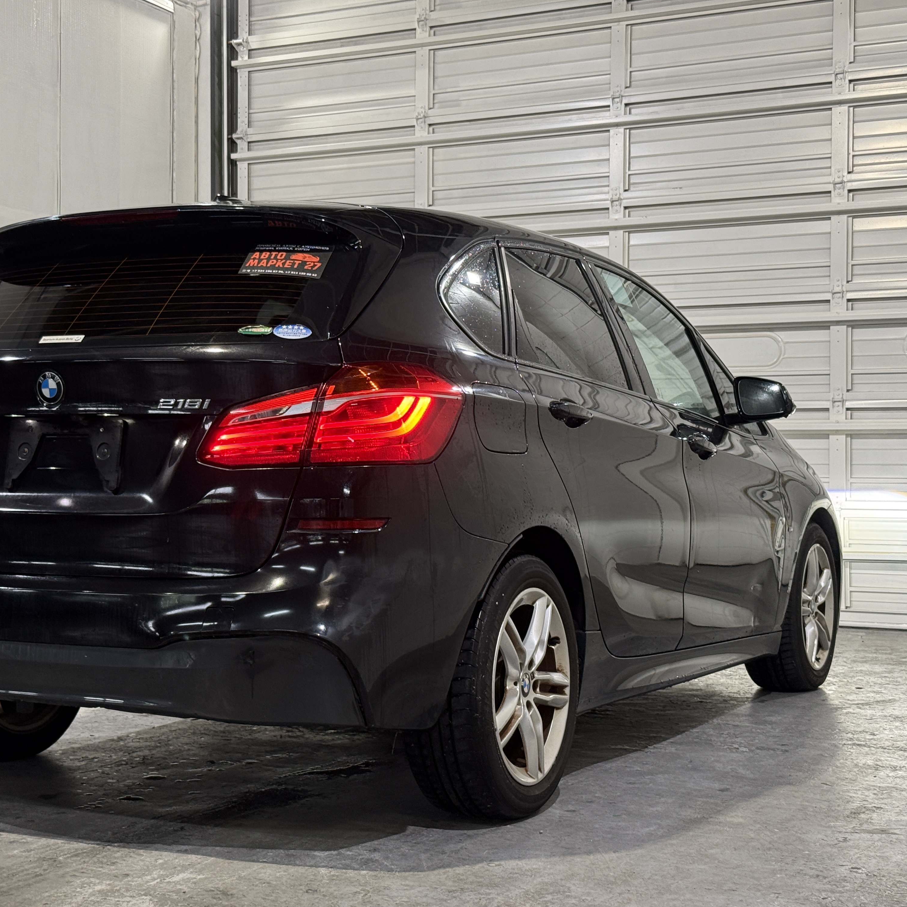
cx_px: 332
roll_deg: -1.0
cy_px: 454
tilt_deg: +0.6
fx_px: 1690
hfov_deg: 29.9
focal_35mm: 57
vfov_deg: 30.0
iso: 160
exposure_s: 1/60
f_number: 1.78
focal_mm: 6.76
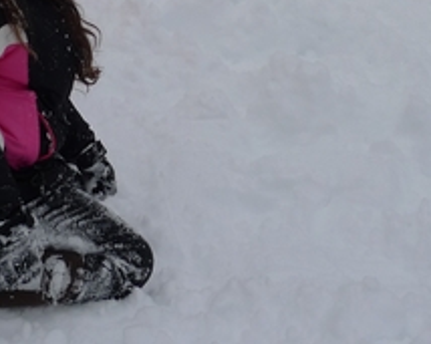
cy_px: -22
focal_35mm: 76
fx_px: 969
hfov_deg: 25.1
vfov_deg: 19.4
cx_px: 218
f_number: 3.5
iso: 80
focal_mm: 5.4
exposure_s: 1/400
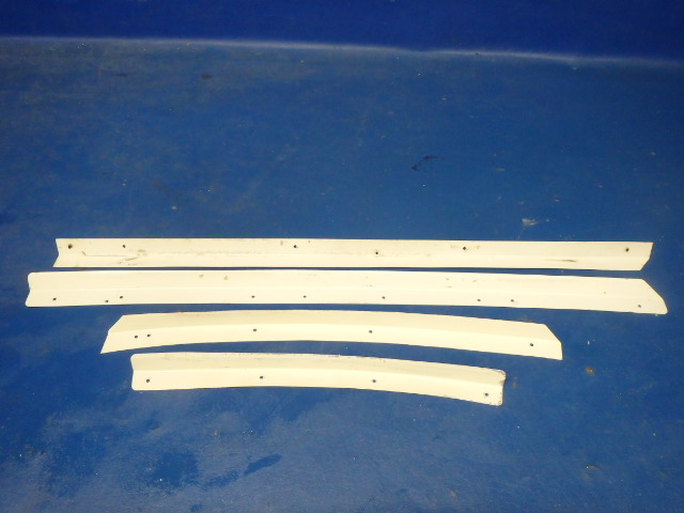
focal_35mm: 28
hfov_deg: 63.4
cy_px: 256
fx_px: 553
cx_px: 342
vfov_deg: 49.7
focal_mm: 5
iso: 800
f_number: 3.9
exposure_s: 1/60
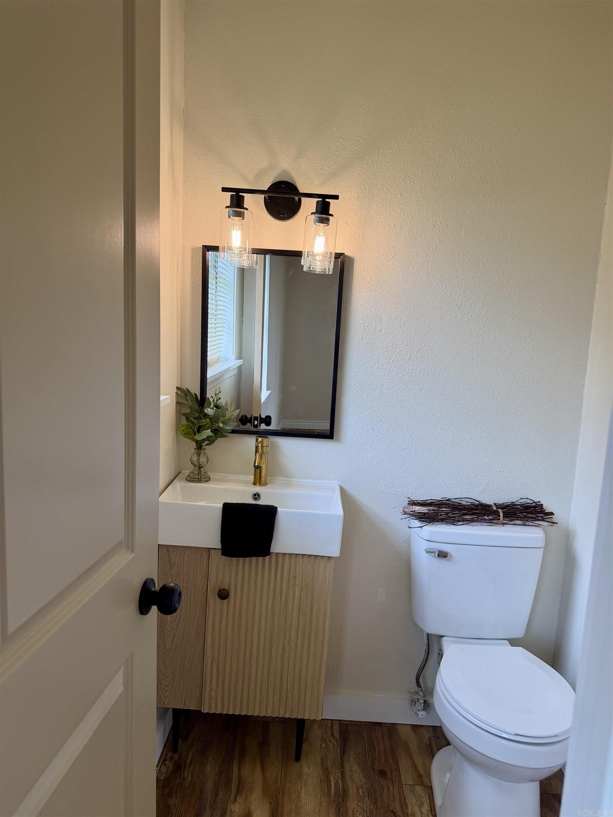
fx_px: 567
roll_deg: -2.5
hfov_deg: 56.8
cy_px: 408
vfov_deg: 71.6
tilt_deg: -8.4
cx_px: 306
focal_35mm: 24
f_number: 1.78
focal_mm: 6.76
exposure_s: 1/154
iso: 100
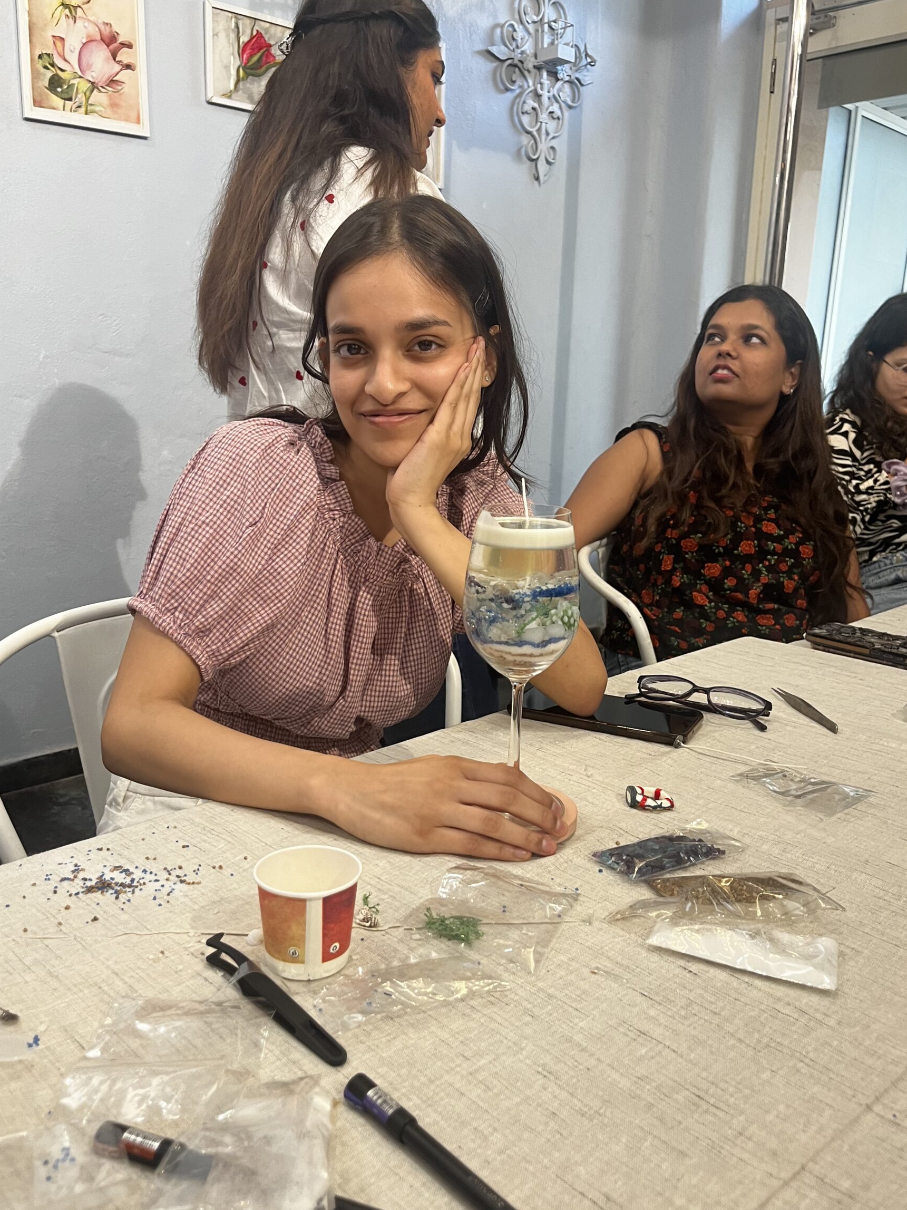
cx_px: 470
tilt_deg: -12.2
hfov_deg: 48.2
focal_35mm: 29
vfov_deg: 61.7
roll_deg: -2.2
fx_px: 1013
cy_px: 610
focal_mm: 5.1
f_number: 1.6
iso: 125
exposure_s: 1/50
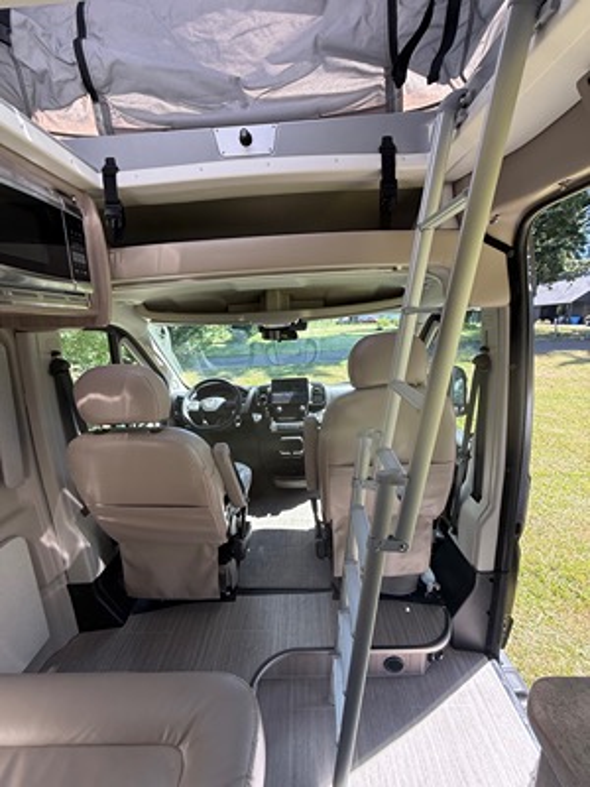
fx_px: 318
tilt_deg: -10.7
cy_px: 394
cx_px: 295
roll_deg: +1.3
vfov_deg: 102.1
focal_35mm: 14
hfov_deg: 85.7
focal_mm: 2.22
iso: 64
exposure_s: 1/178
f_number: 2.2
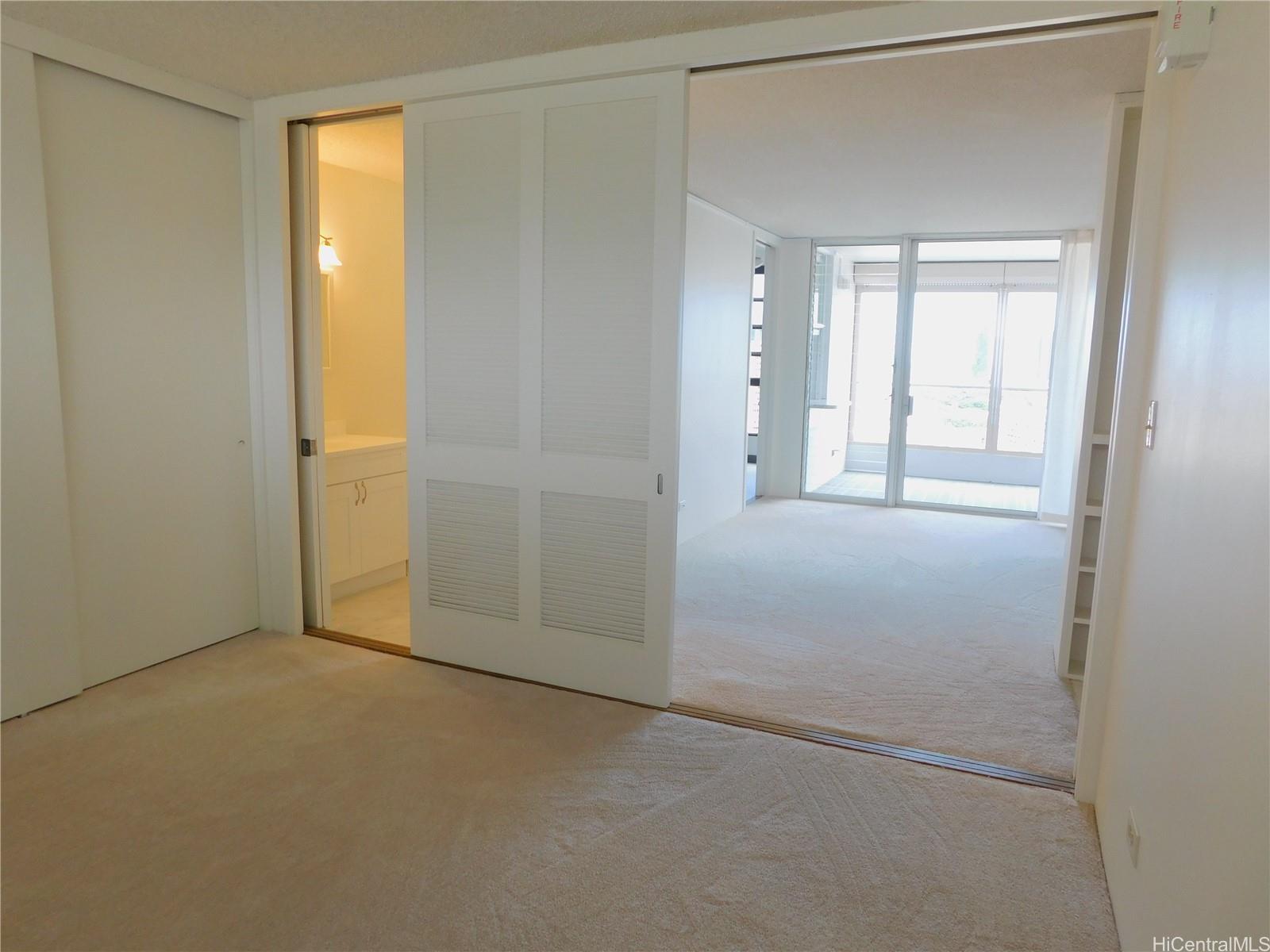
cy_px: 476
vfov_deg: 58.9
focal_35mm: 23
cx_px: 635
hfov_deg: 73.9
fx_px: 844
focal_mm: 4
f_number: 3
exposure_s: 1/60
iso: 125
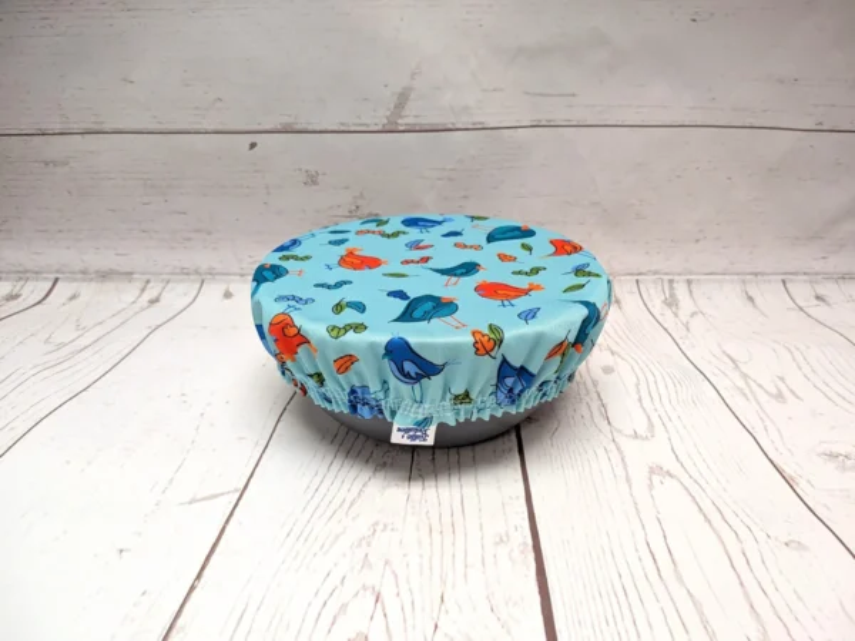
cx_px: 428
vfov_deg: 56.8
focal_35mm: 24
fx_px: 593
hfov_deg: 71.6
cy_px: 320
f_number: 1.7
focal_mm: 4.53
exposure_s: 1/100
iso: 163
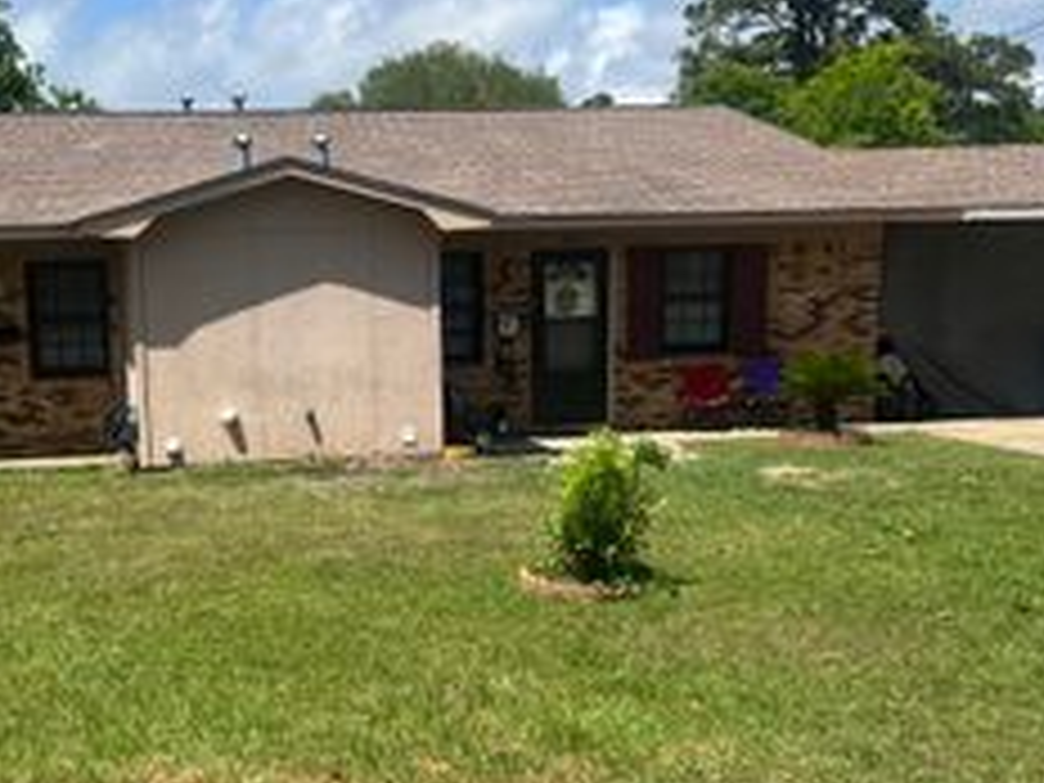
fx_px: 1689
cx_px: 320
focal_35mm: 56
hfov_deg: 33.9
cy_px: 520
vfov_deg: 26.0
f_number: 1.5
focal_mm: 5.7
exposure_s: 1/4444
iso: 50
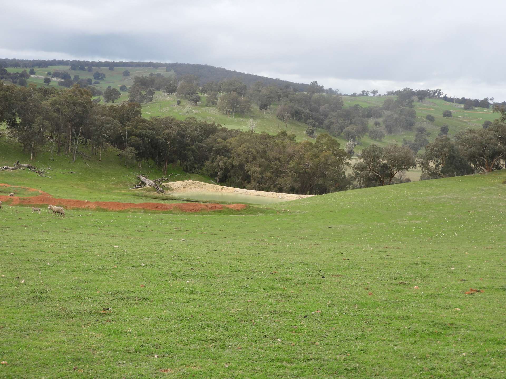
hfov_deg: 29.8
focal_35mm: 65
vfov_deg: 22.6
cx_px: 253
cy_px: 190
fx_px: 950
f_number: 4.2
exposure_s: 1/320
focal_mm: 11.6
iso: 100
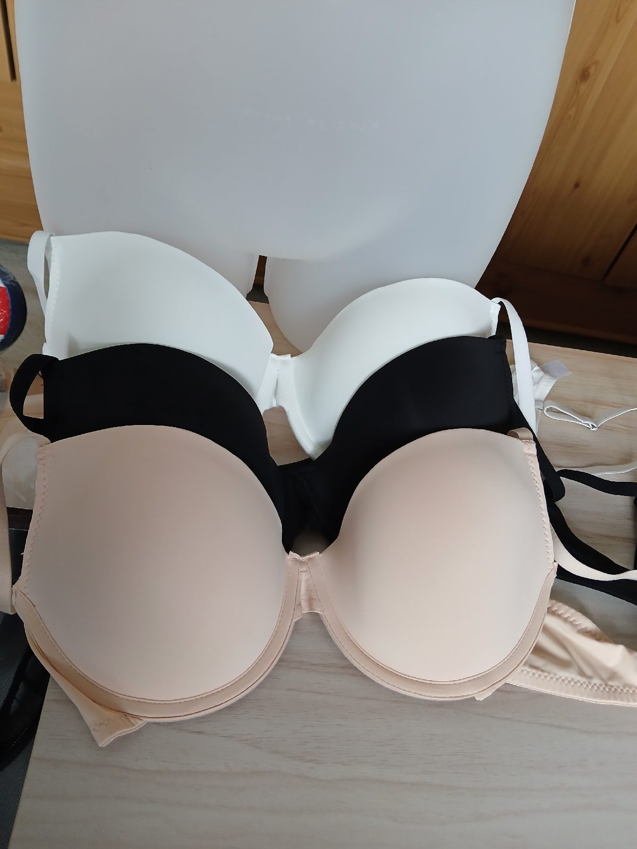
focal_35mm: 26
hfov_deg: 53.1
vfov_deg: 67.3
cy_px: 424
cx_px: 318
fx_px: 638
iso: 250
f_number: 1.8
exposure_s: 1/50.3
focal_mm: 3.98
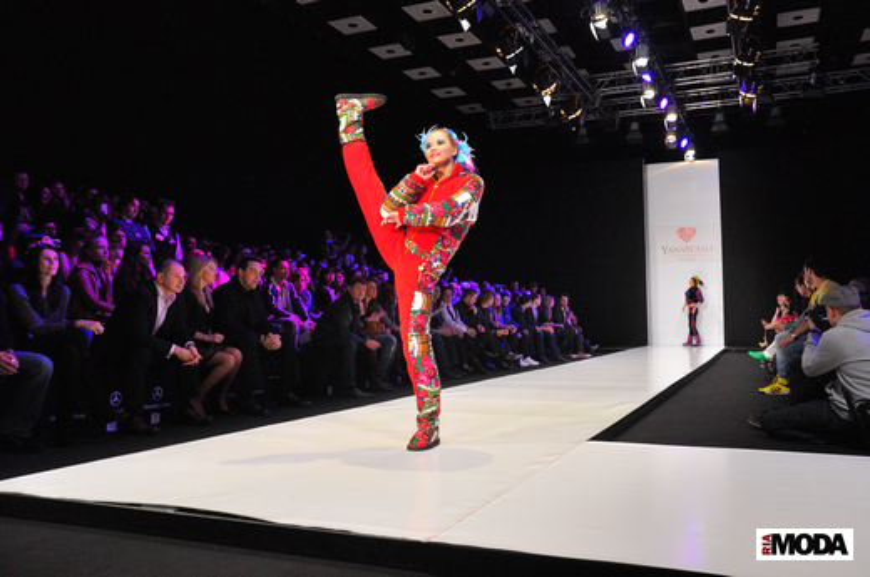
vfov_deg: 36.8
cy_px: 288
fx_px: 869
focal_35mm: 36
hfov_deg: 53.2
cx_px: 435
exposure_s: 1/400
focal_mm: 24
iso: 1600
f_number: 4
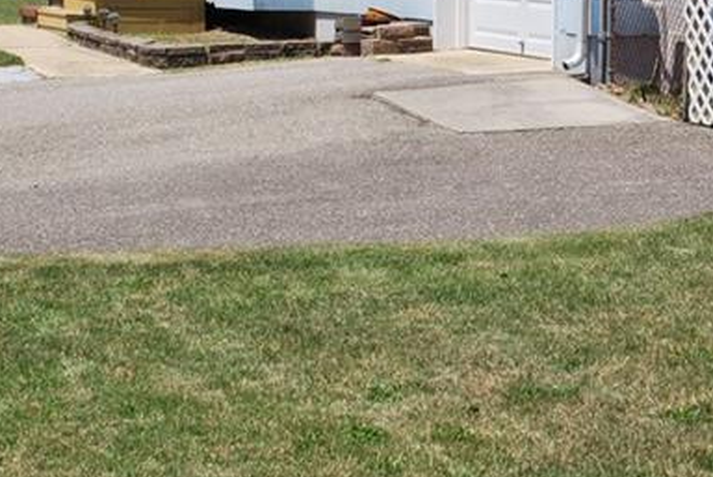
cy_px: 102
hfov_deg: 20.9
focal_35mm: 96
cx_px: 611
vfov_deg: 14.2
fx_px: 1903
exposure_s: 1/320
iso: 100
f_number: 9
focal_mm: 24
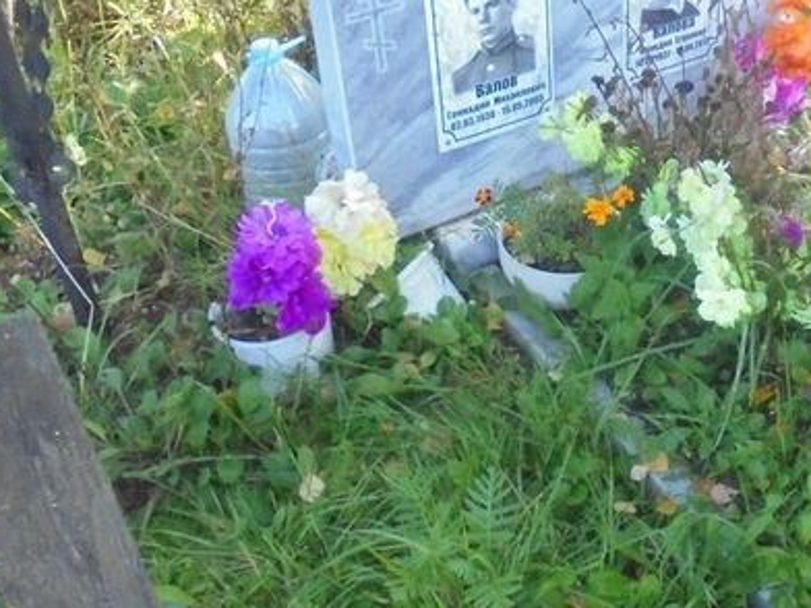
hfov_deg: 34.5
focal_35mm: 53
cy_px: 238
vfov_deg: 27.5
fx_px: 1242
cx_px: 701
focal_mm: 4.6
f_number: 3.5
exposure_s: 1/250
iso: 400
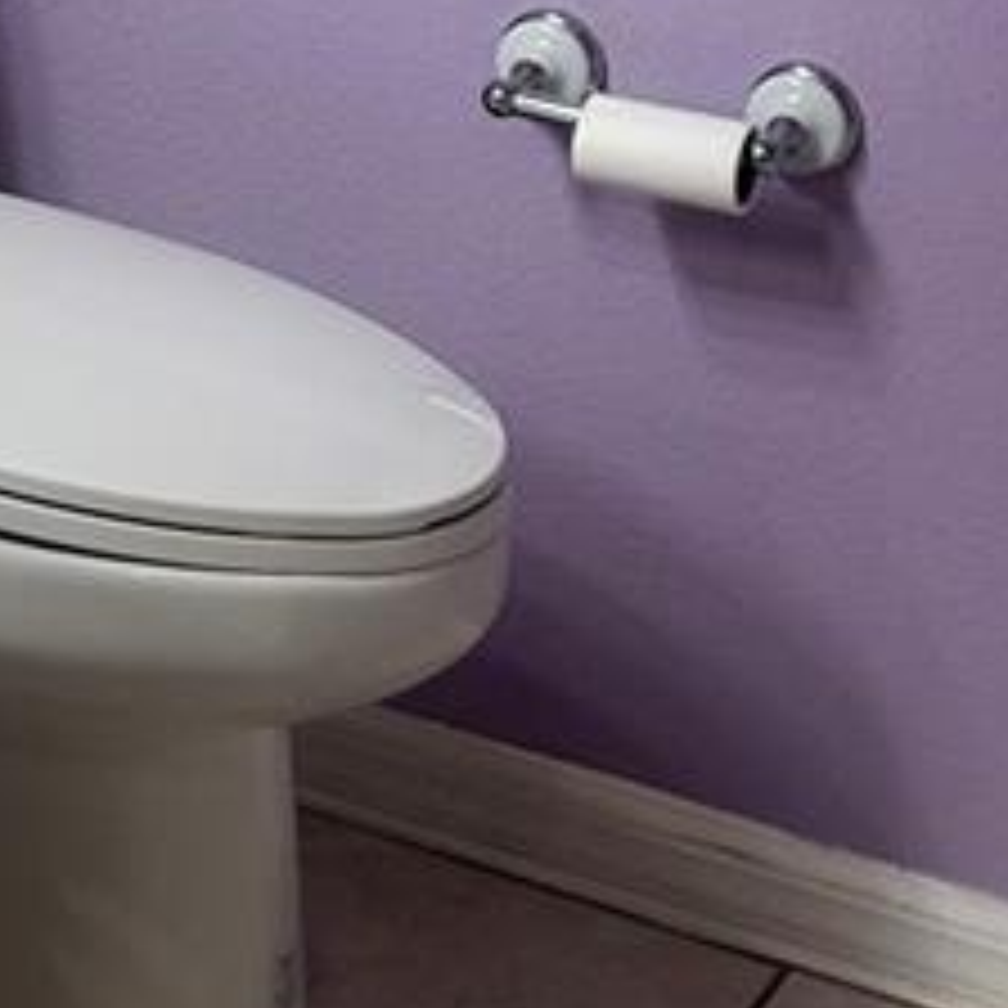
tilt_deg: -12.8
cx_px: -400
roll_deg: -1.4
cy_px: -346
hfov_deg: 13.5
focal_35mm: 123
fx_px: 4052
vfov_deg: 13.6
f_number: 1.5
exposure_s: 1/120
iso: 80
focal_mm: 5.7
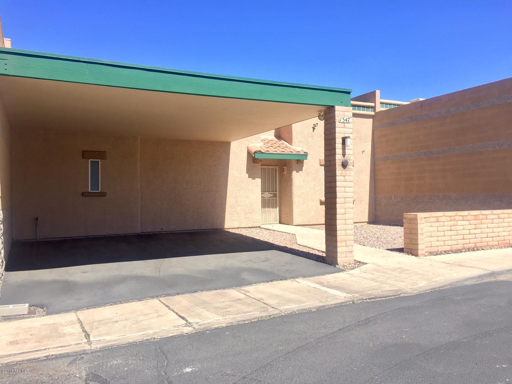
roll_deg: +0.1
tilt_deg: +1.3
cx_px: 256
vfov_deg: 48.2
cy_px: 192
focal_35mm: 29
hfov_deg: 61.7
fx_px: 429
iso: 32
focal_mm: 4.15
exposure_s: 1/860
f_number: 2.2
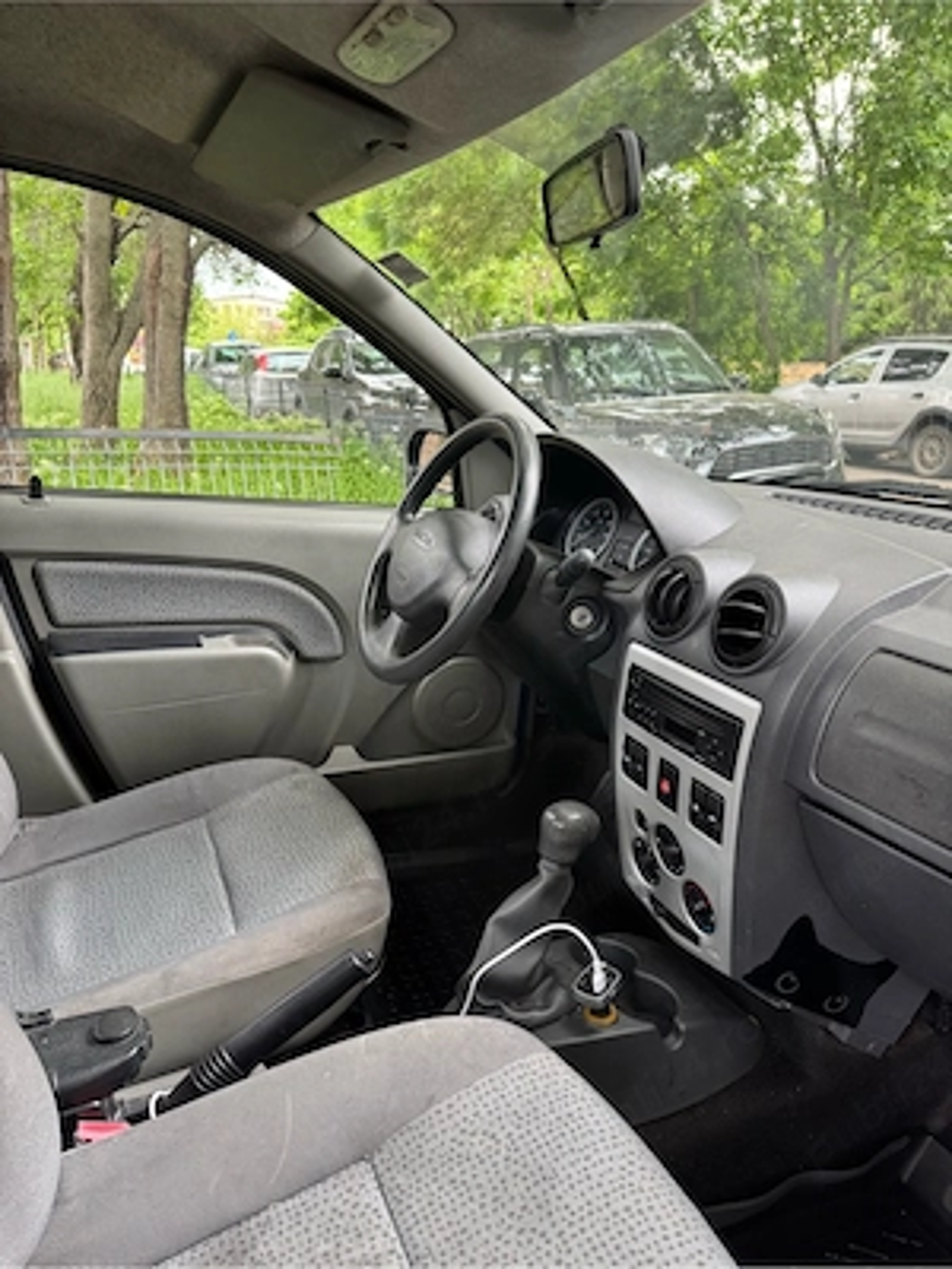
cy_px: 634
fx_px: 880
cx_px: 476
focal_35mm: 24
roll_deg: -1.7
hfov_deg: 56.8
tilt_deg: -17.1
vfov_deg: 71.6
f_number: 1.78
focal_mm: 6.76
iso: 160
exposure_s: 1/121
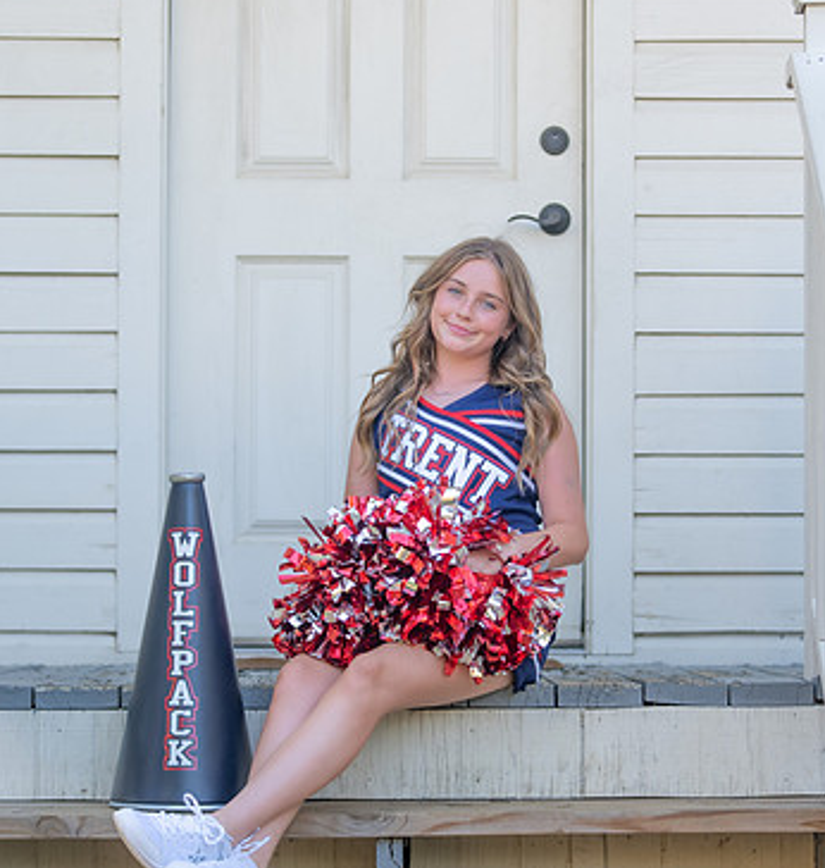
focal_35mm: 119
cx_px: 458
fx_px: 3293
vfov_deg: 15.0
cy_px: 476
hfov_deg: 14.3
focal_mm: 70
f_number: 2.8
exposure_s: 1/320
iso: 125
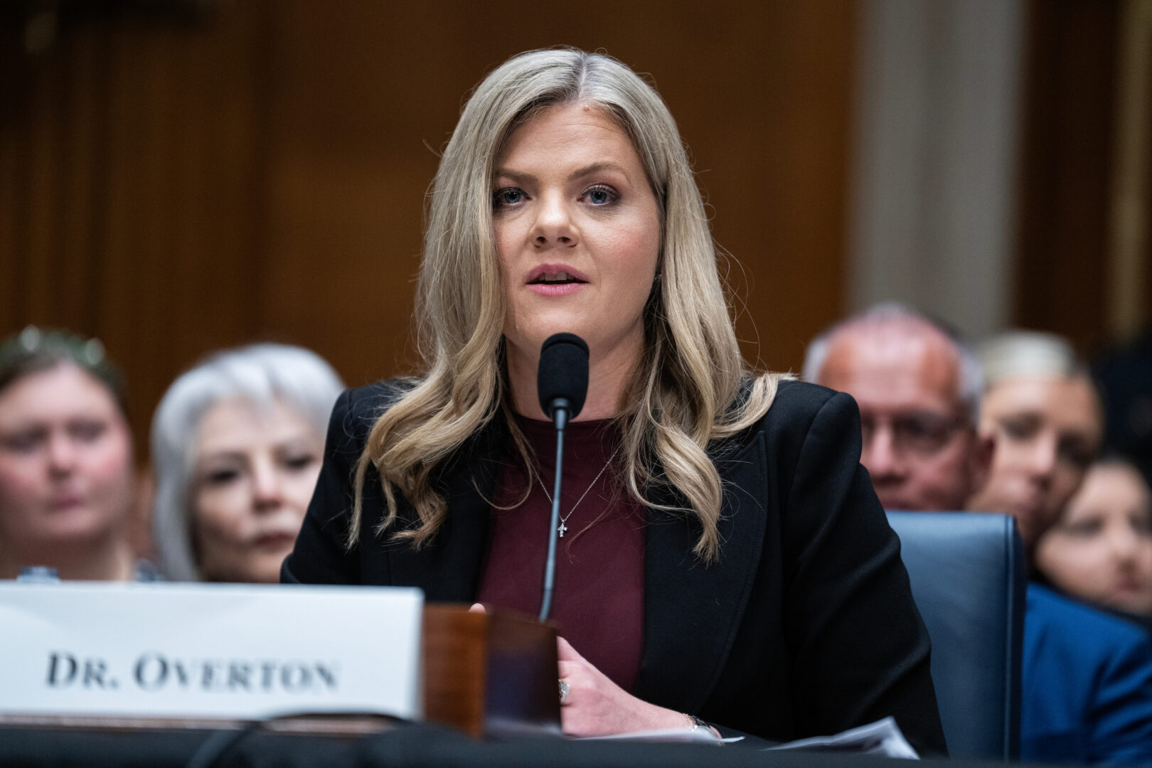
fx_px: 6399
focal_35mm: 200
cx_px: 576
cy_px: 384
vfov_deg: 6.9
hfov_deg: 10.3
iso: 2500
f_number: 2.8
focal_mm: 200
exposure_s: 1/400
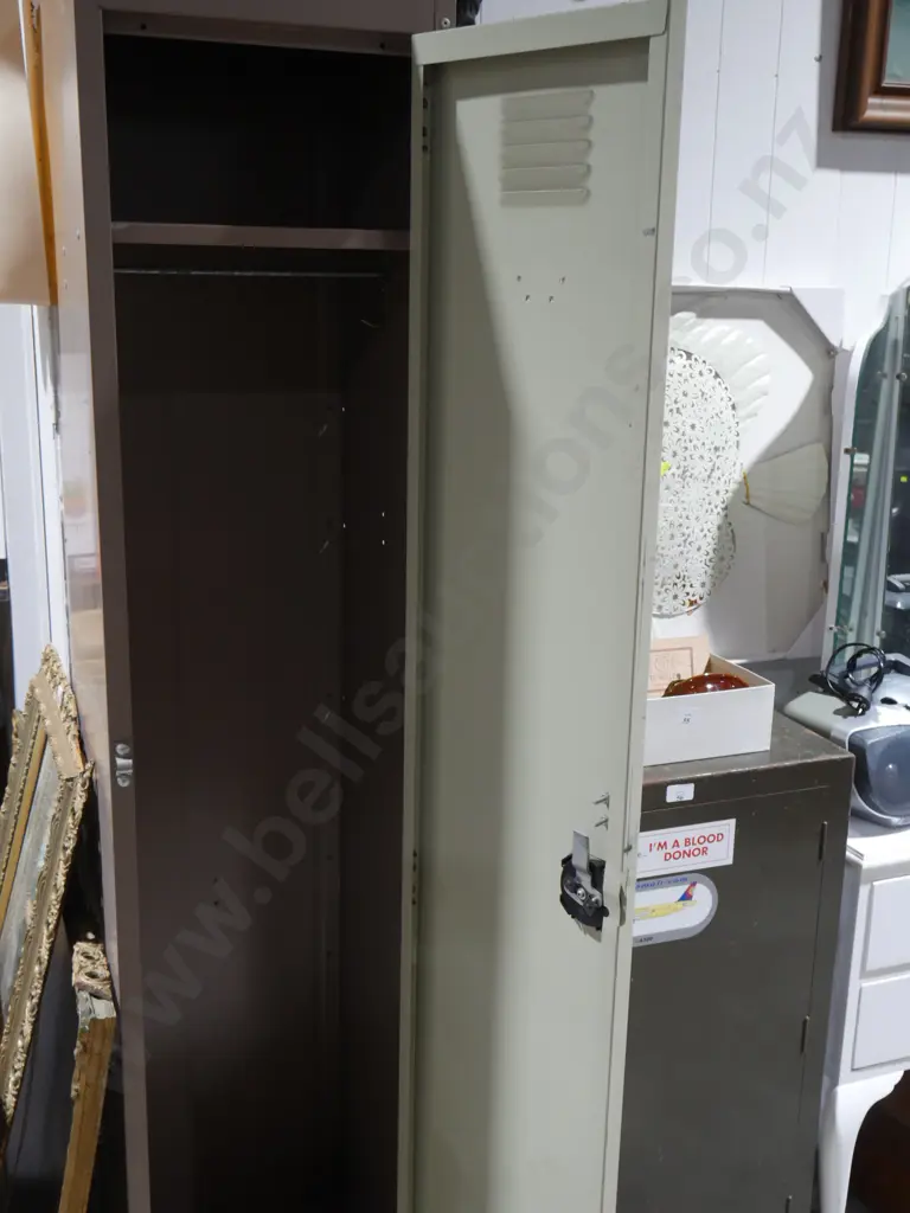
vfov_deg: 49.0
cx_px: 455
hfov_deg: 37.7
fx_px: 1332
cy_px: 606
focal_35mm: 38
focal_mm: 19
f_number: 5
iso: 1000
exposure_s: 1/60
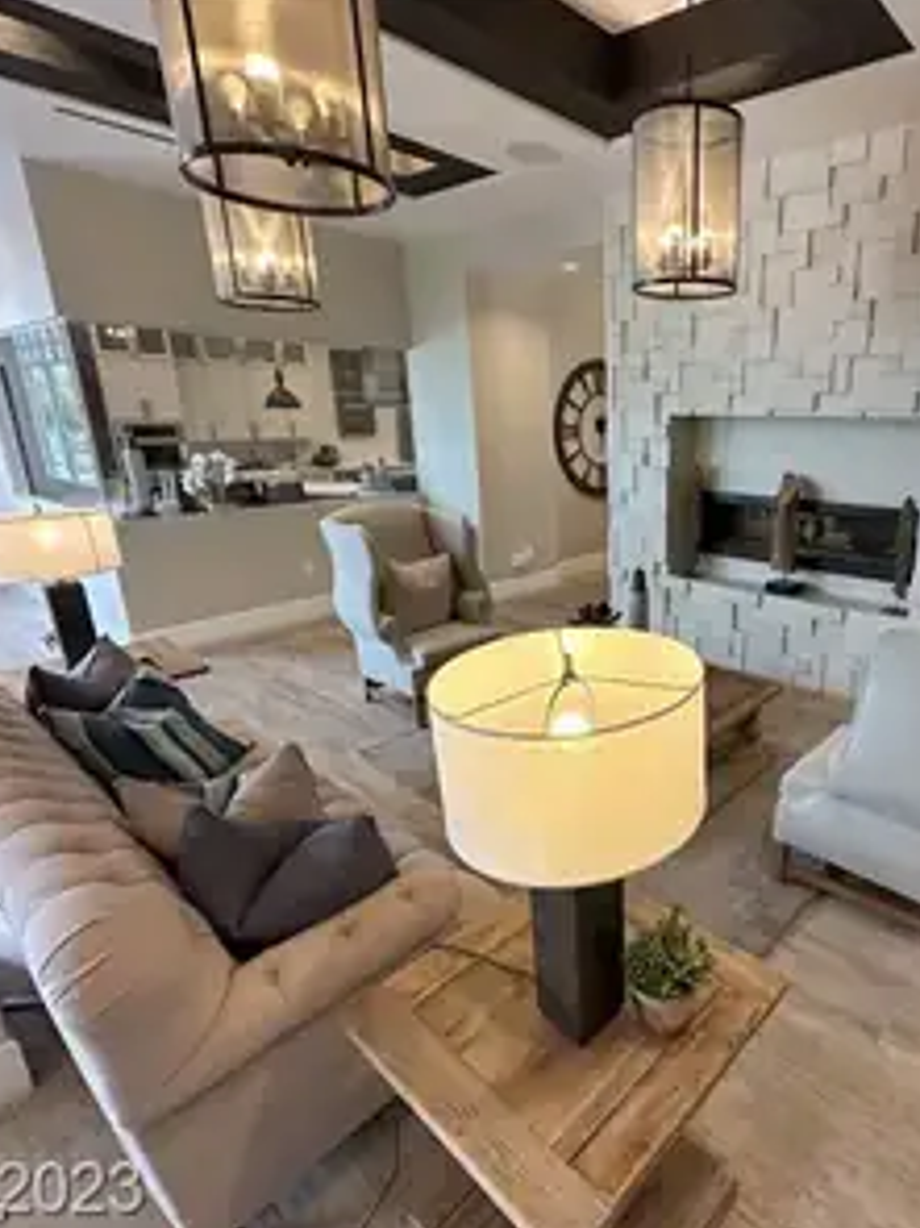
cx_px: 662
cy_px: 612
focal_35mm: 19
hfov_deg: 65.5
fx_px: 674
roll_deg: -0.7
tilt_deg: -18.4
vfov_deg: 84.7
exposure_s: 1/120
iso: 250
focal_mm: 2.22
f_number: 2.2
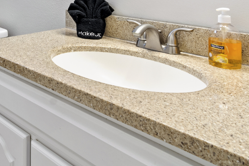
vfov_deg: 30.4
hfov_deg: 45.9
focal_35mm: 37
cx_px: 16
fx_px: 256
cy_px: -34
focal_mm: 10
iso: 100
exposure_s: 1/2
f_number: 9
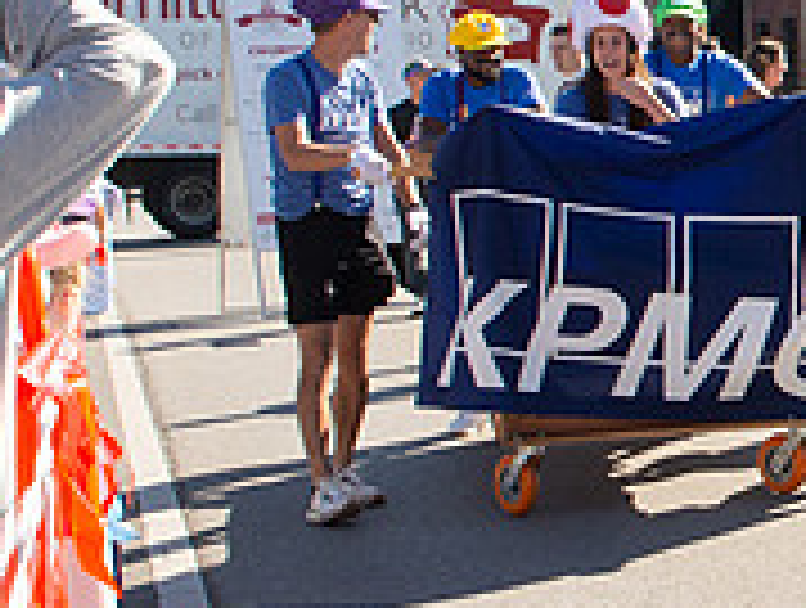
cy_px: 251
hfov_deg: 15.6
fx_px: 2590
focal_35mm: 111
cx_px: 1377
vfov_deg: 13.4
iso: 500
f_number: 11
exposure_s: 1/320
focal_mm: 24
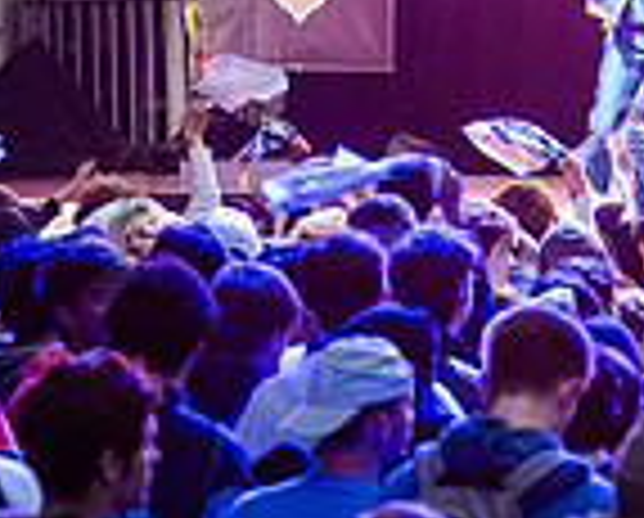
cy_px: -11
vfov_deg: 4.7
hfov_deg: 5.8
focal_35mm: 330
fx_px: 6303
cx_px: 712
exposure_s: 1/200
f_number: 4
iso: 6400
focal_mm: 86
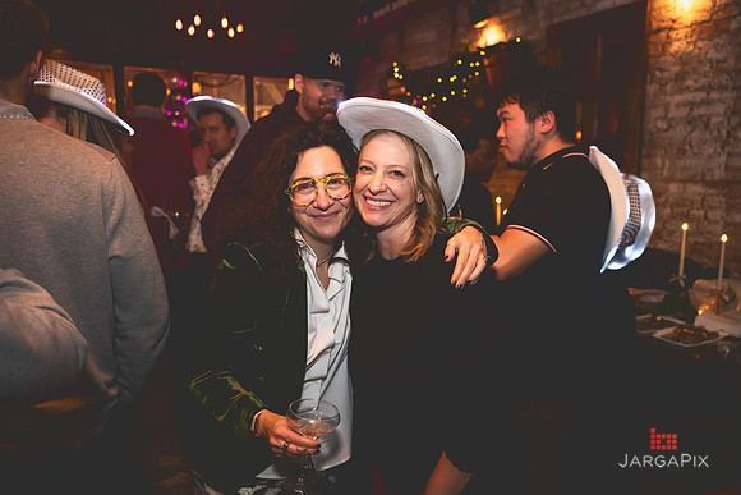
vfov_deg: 47.8
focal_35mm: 27
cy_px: 248
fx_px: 558
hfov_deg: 67.1
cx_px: 370
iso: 3200
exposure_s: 1/100
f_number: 3.2
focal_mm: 26
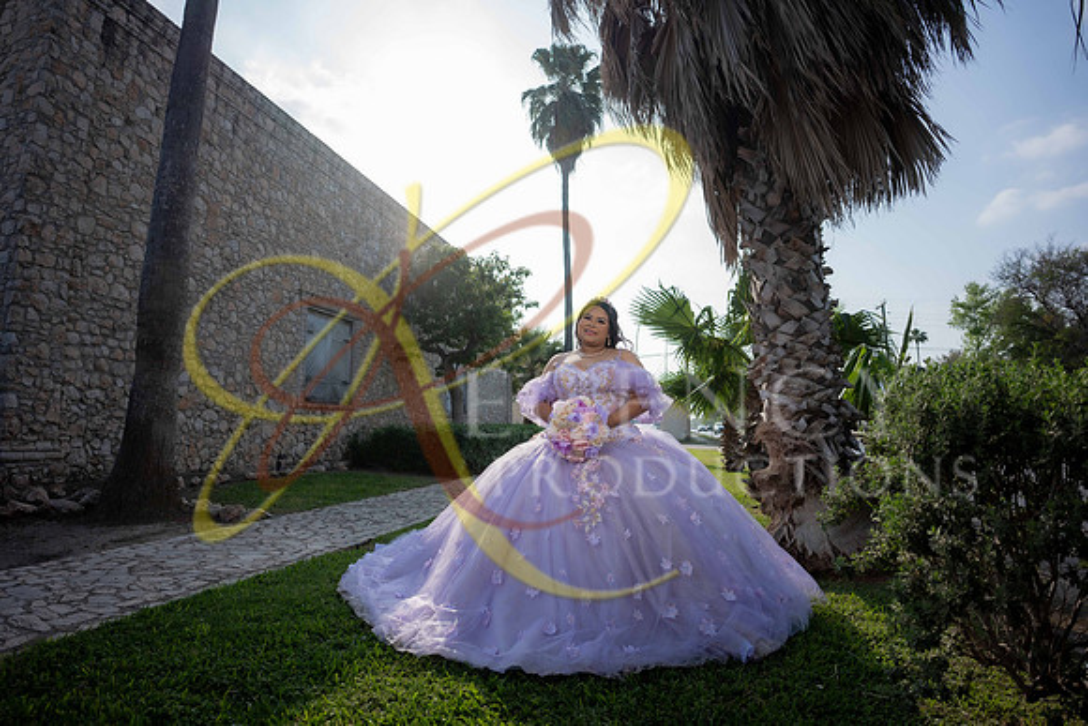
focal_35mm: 20
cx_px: 544
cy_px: 363
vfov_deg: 62.0
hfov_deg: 84.0
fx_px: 605
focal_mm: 20
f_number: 2.8
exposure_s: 1/1600
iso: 125
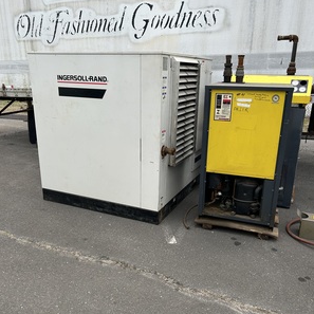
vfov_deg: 52.4
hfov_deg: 52.5
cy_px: 176
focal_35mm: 31
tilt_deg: -18.5
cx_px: 158
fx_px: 318
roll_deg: +0.1
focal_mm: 5.7
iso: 50
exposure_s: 1/1183
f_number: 1.5
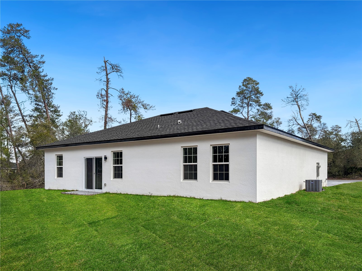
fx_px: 272
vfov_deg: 53.1
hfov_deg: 67.3
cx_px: 181
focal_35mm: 26
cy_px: 136
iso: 50
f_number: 1.6
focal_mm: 5.96
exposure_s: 1/2500
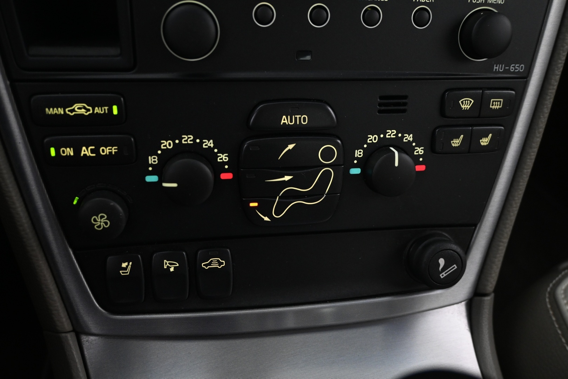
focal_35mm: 32
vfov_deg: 41.7
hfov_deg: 59.5
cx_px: 284
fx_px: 497
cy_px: 190
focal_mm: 21
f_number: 4
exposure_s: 1/8
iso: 1600
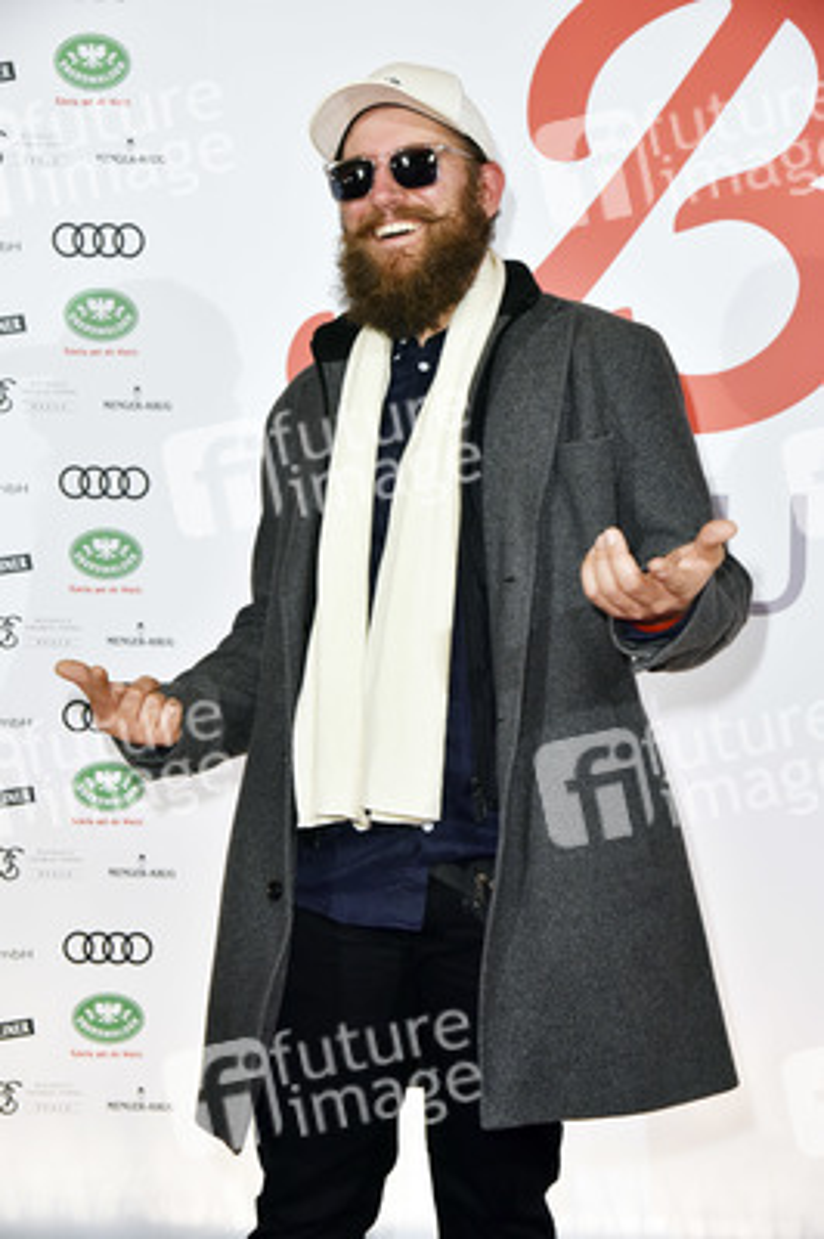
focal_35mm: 65
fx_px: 2235
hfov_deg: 20.9
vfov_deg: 31.0
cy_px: 620
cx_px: 412
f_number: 6.3
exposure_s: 1/160
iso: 2500
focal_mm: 65
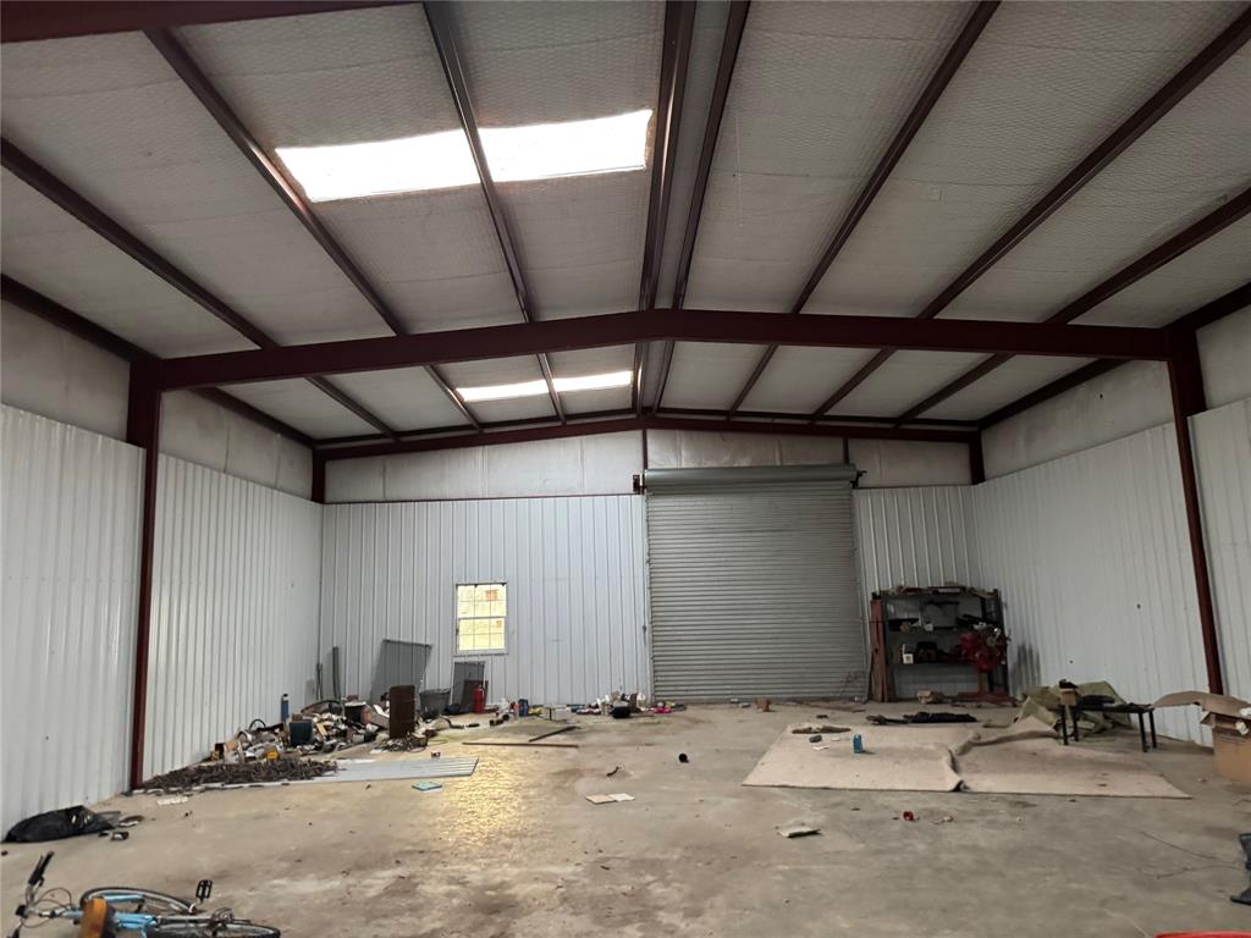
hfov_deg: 71.6
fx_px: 867
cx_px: 626
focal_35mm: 24
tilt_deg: +13.5
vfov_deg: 56.8
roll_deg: +2.5
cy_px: 469
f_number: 1.78
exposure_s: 1/47
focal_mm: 6.76
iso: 800
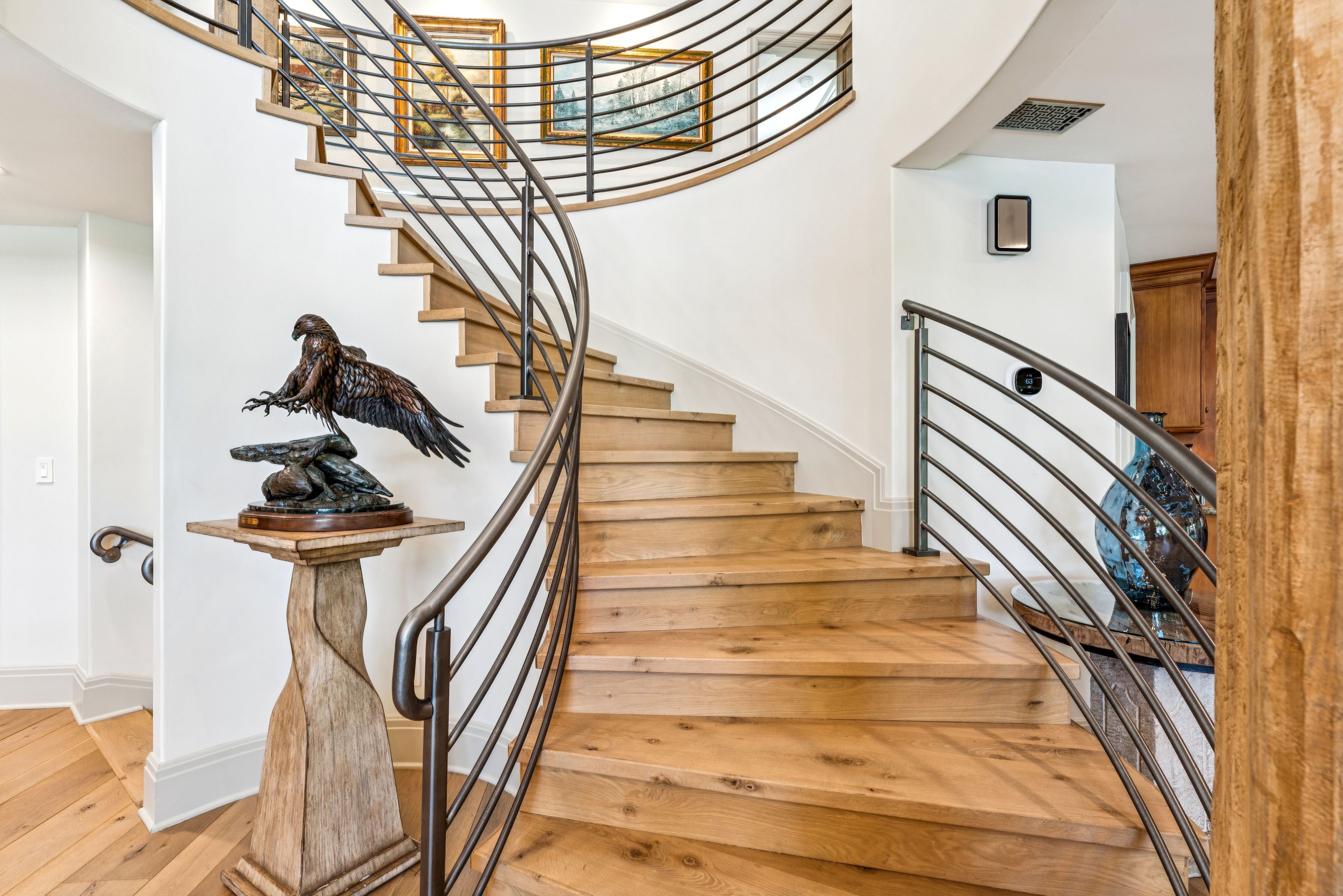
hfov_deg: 95.3
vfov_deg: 72.4
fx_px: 612
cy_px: 448
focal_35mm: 16
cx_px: 672
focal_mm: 16.4
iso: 100
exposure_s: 1/1.67
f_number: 13
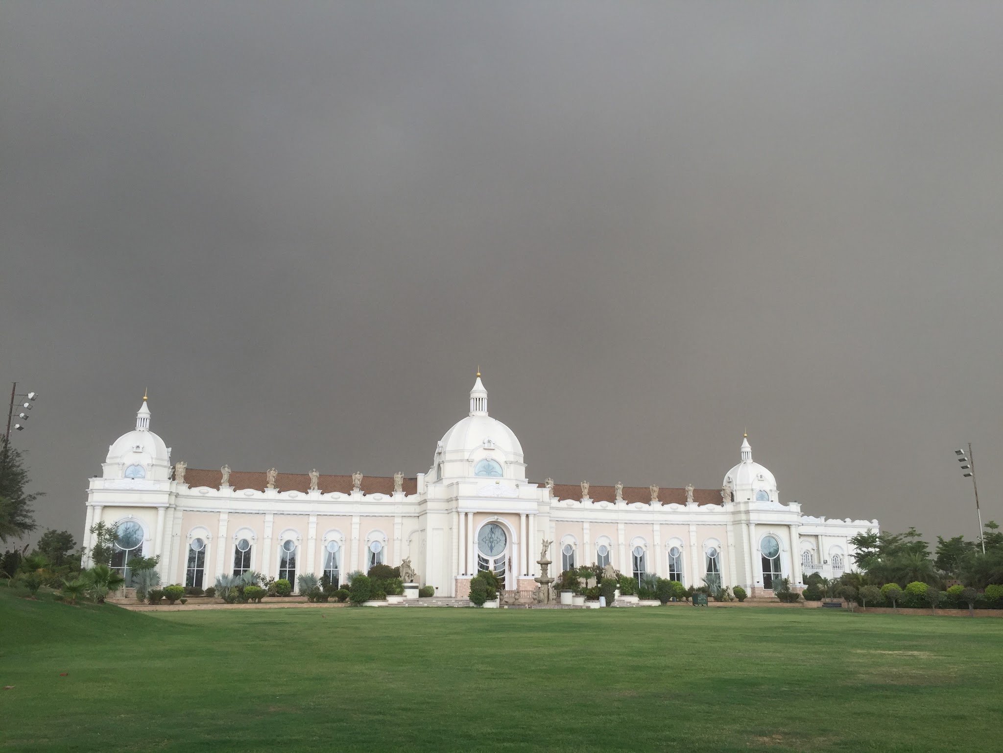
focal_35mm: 29
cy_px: 376
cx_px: 502
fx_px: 840
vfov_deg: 48.2
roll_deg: -1.7
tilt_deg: +12.7
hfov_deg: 61.7
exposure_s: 1/366
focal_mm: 4.15
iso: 32
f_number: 2.2
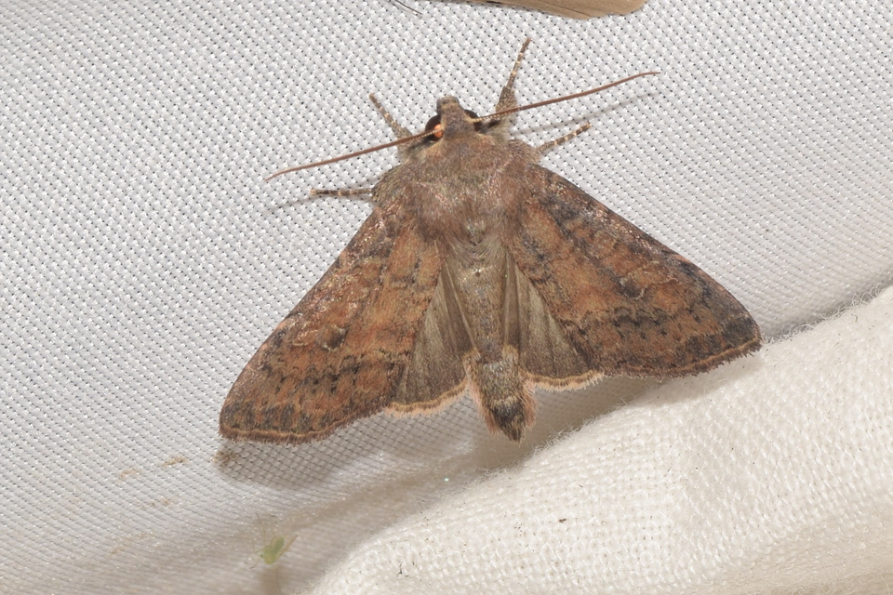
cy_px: 298
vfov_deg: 6.5
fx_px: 5209
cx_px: 446
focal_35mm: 210
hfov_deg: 9.8
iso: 100
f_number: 16
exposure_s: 1/160
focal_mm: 140
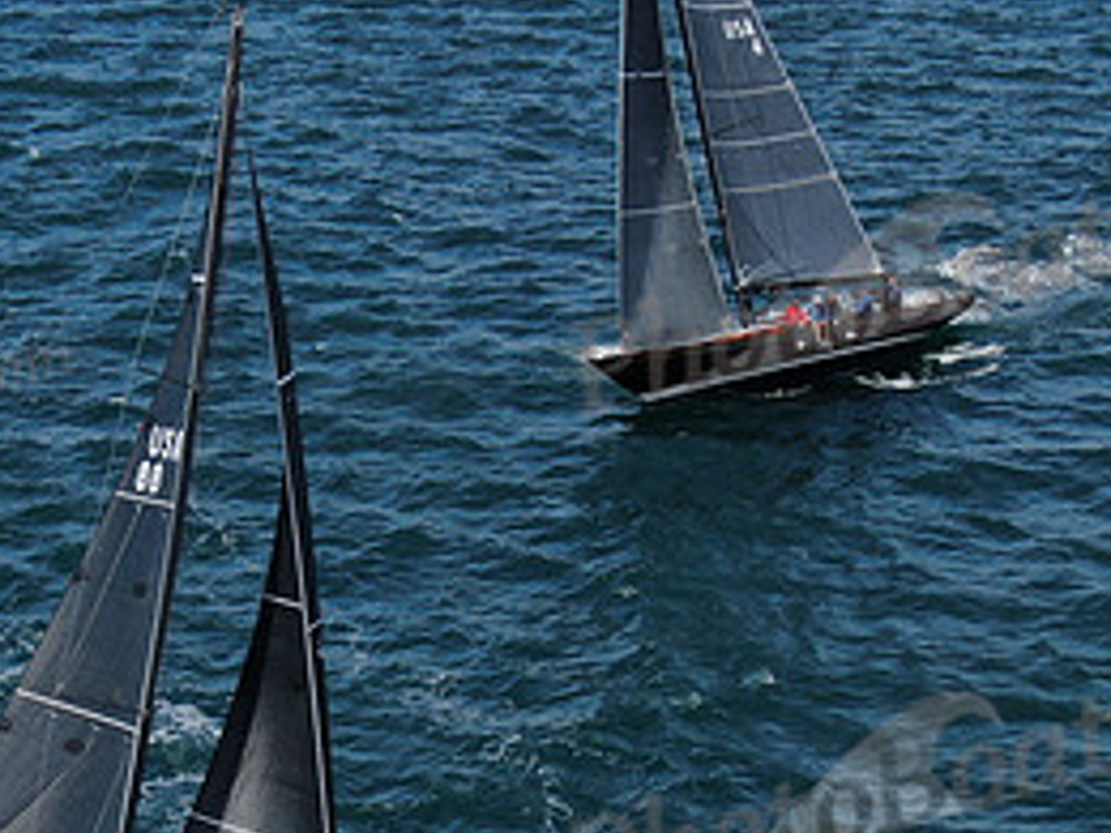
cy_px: 609
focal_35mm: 107
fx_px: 3434
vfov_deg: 13.8
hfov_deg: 18.3
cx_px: 325
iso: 100
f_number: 3.8
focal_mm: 8.6
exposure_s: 1/800
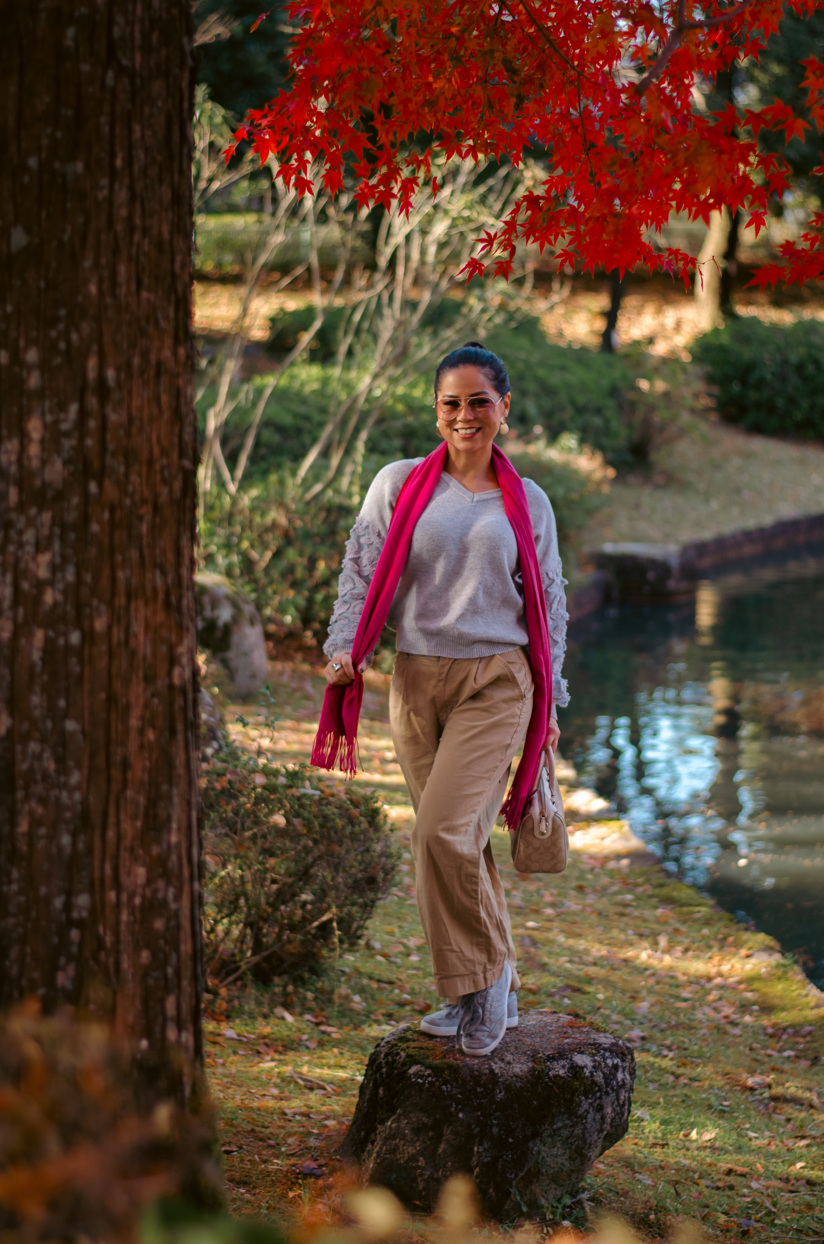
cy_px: 622
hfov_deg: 18.1
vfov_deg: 27.0
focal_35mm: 75
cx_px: 412
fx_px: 2586
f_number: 1.8
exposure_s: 1/320
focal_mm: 50
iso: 100
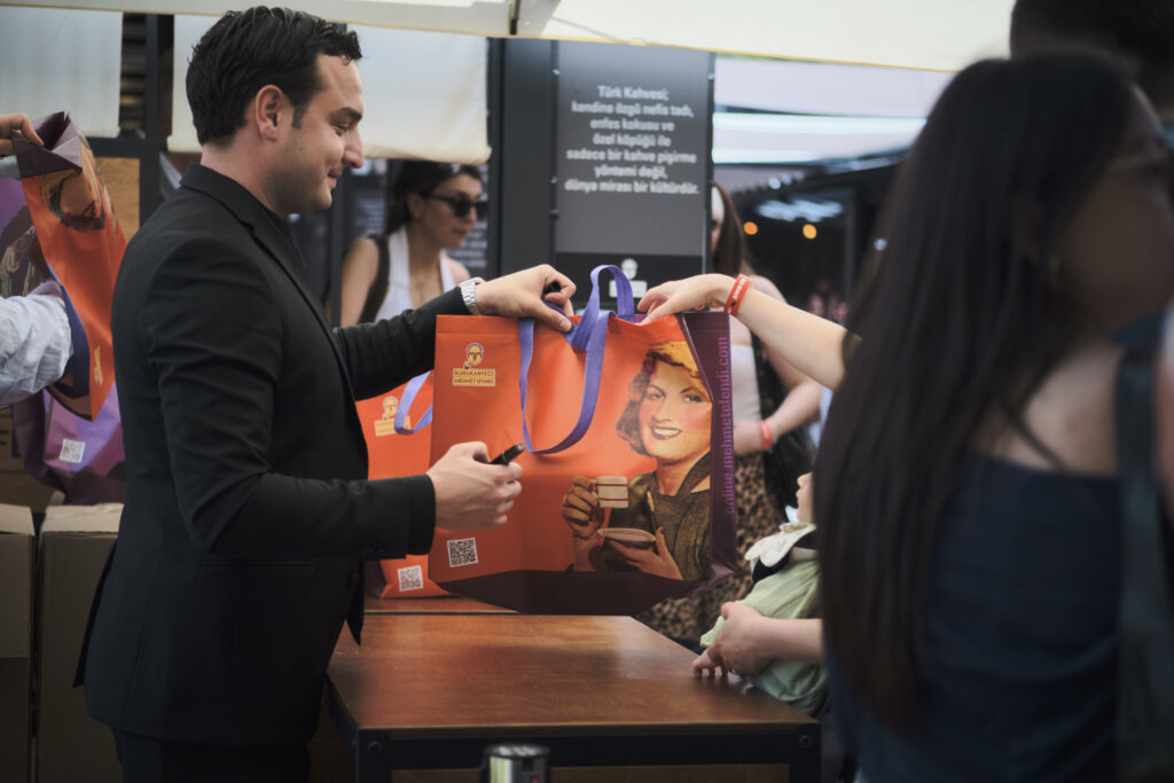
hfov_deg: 27.0
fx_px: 2446
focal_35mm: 75
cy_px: 392
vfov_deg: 18.2
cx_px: 587
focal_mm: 50
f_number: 2
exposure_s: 1/5000
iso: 640
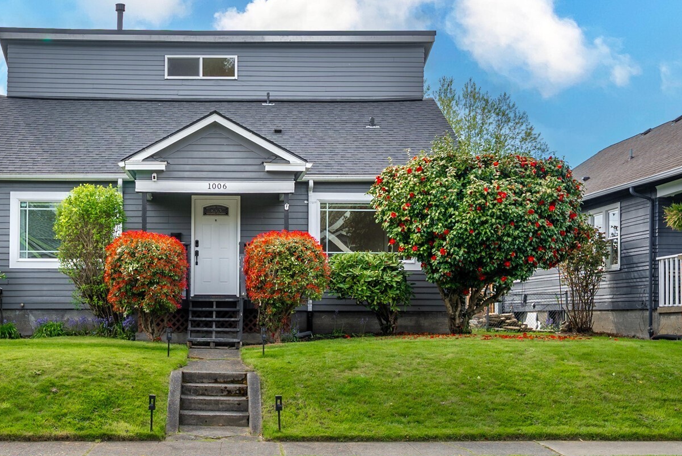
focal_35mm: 31
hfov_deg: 58.4
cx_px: 209
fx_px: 587
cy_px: 239
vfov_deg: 42.3
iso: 80
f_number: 7.1
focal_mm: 22
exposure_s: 1/80
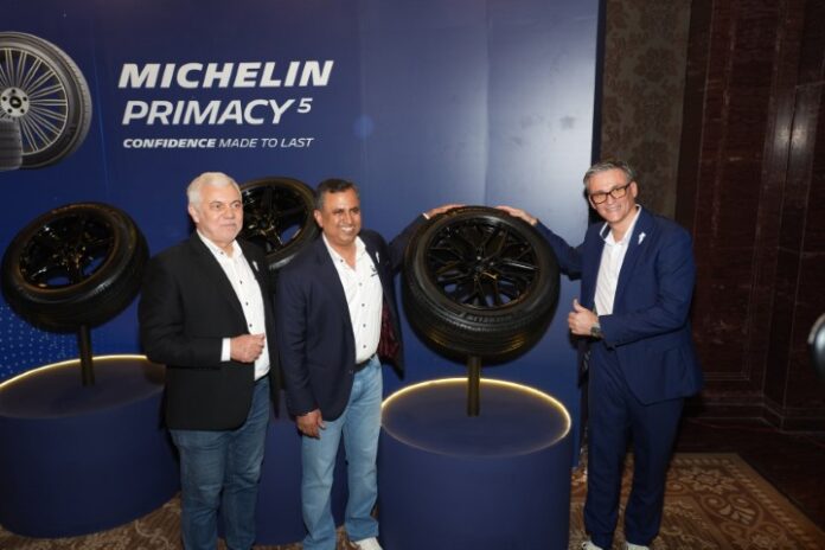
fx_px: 573
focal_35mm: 25
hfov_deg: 71.5
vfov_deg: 51.3
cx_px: 412
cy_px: 275
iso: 1000
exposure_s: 1/250
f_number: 4
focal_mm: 25
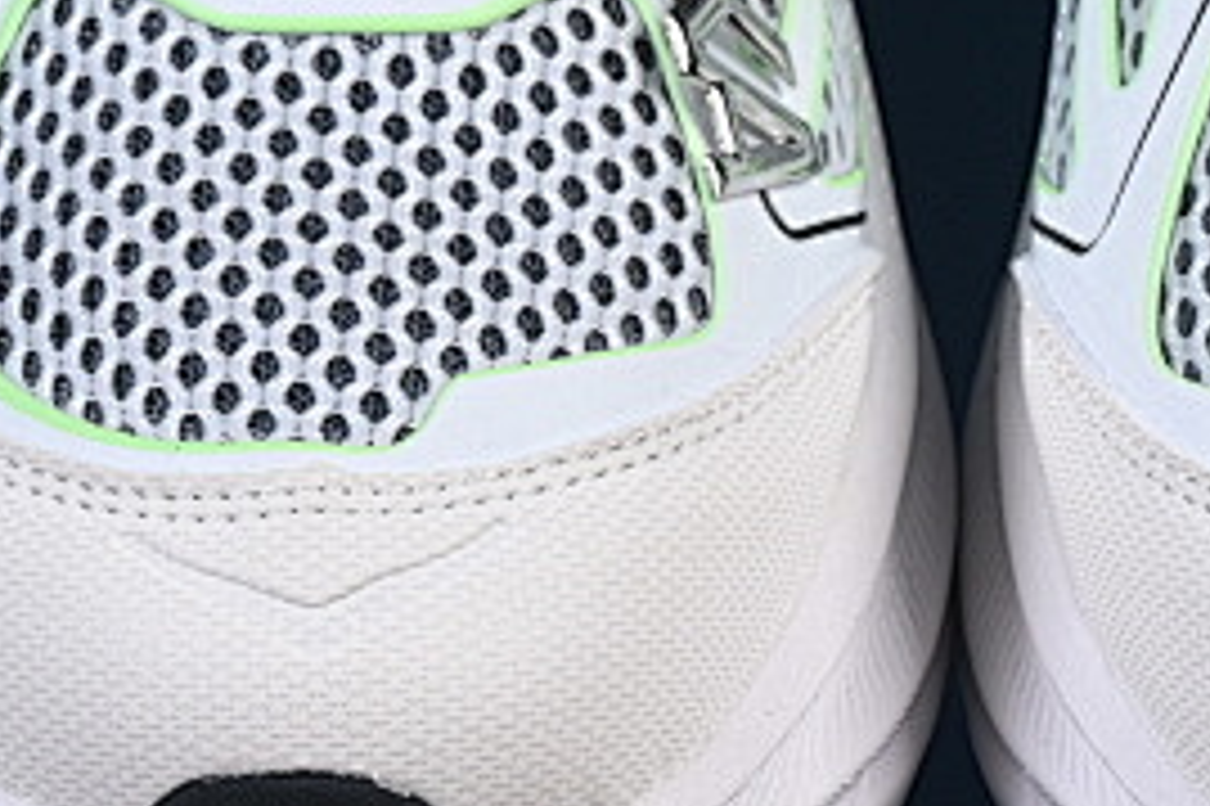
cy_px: -23
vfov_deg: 4.7
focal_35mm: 289
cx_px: 949
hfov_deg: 7.1
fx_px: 9707
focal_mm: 48
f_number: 8
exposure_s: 1/80
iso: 160
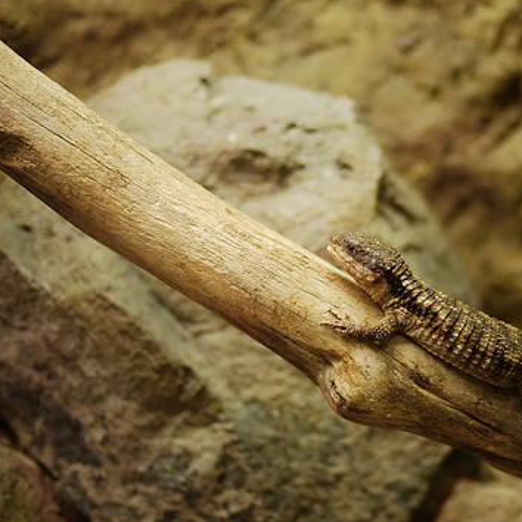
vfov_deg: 29.5
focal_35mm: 58
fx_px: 990
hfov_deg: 29.1
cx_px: 394
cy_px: 318
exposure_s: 1/80
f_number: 1.7
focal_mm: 20
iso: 125
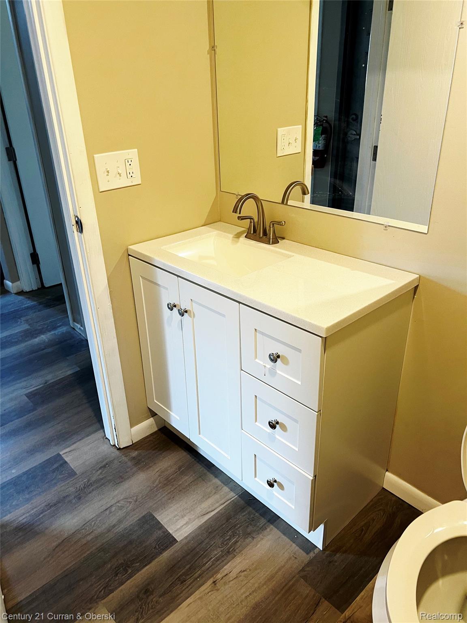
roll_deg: +1.0
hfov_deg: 53.1
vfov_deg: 67.3
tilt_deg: -25.4
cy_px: 312
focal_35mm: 26
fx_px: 468
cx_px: 234
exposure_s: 1/60.2
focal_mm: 5.7
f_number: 1.5
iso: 100
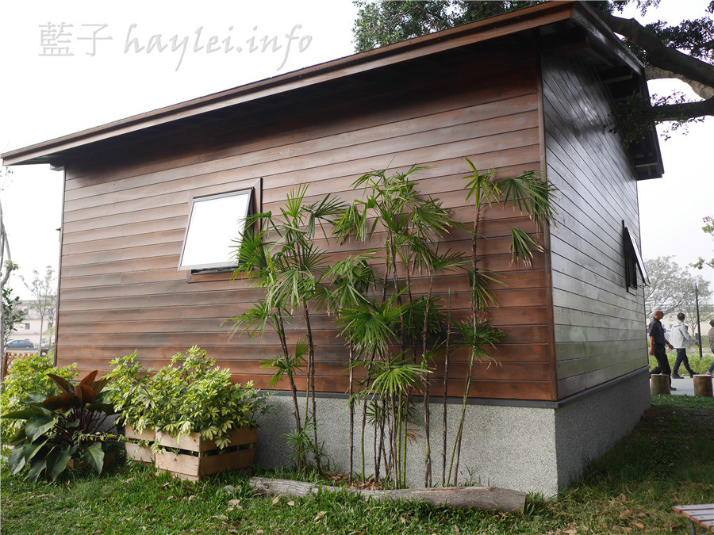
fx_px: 619
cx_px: 357
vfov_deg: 46.8
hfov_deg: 60.0
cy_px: 268
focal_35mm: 30
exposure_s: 1/400
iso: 200
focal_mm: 15
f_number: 2.5
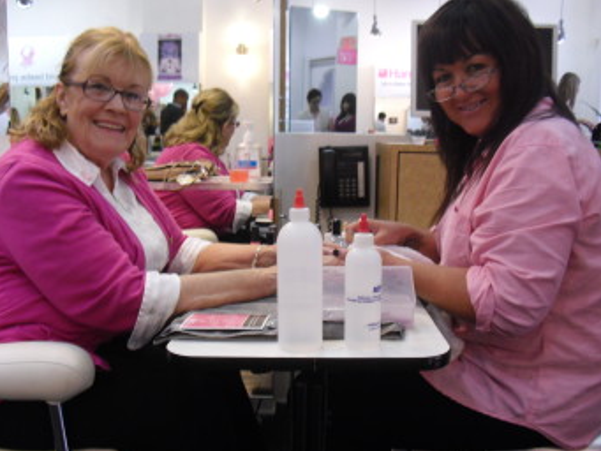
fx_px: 660
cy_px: 222
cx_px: 286
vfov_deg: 37.7
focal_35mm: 38
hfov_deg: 48.9
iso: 200
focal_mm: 6.3
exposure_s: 1/30
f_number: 3.1
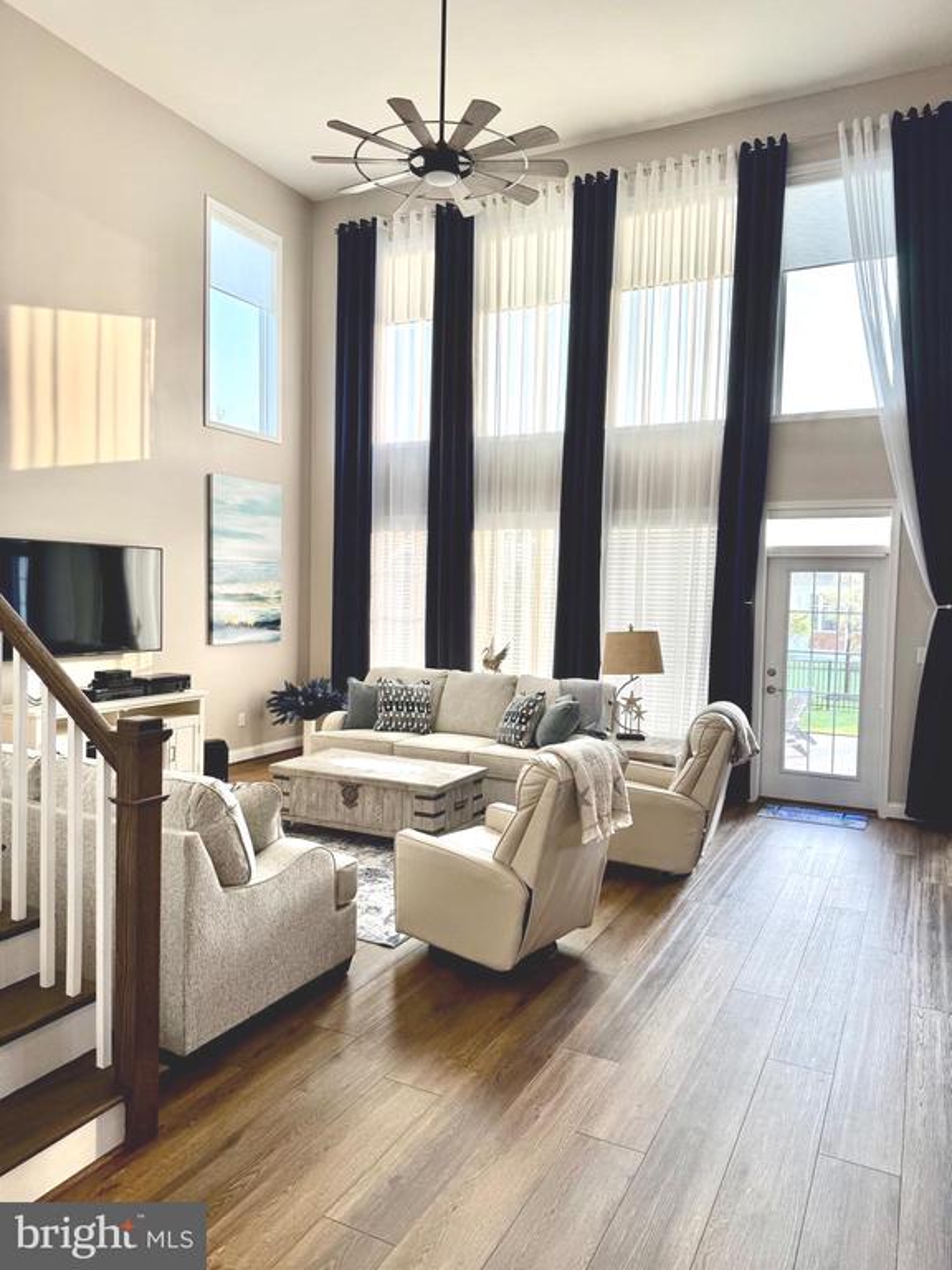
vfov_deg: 71.6
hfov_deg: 56.8
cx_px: 476
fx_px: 880
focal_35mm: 24
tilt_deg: +3.0
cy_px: 635
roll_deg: -0.6
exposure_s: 1/236
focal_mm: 6.76
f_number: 1.78
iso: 64
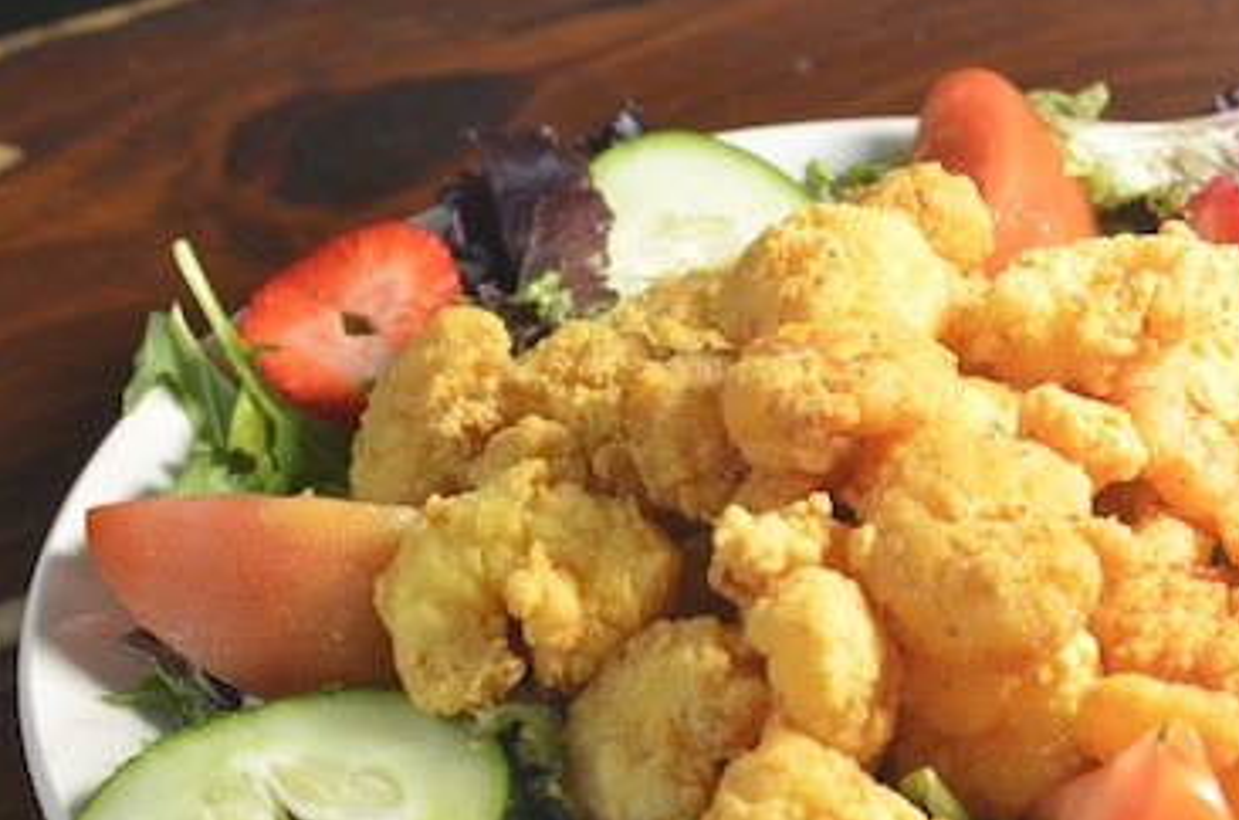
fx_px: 2884
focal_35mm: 84
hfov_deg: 24.1
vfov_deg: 16.1
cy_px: 542
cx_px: 860
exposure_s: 1/125
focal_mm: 32
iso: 200
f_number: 8
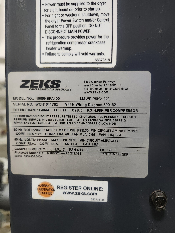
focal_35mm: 23
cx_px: 88
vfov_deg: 73.9
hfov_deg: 58.9
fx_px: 155
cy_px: 116
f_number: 1.8
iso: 640
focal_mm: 5.54
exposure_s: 1/40
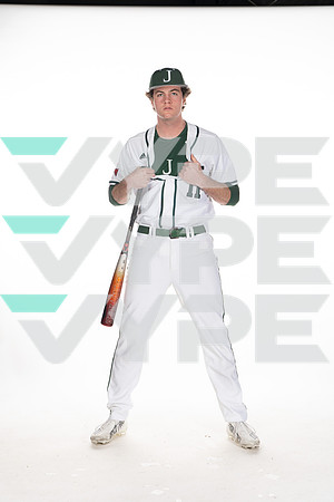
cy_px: 251
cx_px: 167
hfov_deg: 23.8
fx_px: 793
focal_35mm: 57
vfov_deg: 35.1
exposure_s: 1/250
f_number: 6.3
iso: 400
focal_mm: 57
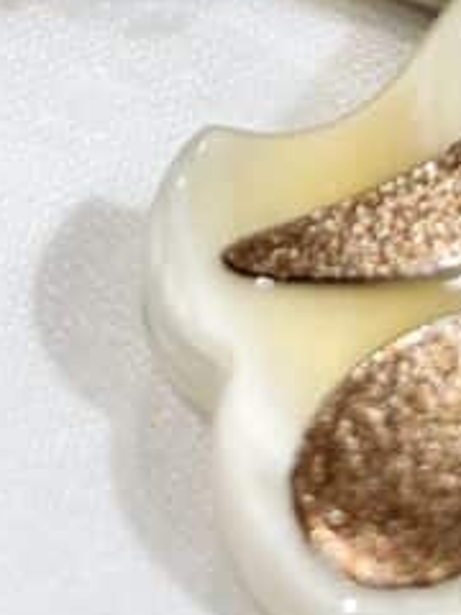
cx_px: 356
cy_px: -310
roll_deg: +4.4
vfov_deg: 8.7
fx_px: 3942
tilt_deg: -37.6
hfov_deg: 6.7
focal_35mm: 222
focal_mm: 5.96
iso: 32
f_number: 1.6
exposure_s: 1/167
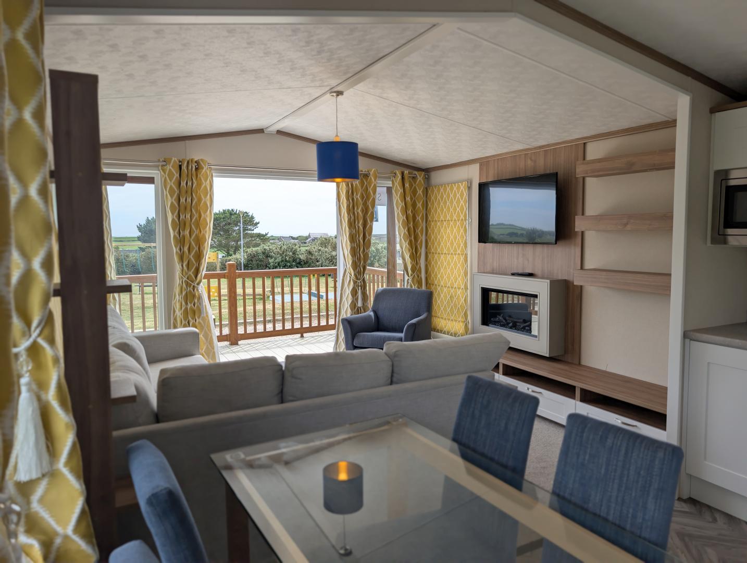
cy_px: 282
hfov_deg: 71.5
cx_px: 374
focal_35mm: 24
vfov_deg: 56.9
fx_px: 519
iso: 45
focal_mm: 6.9
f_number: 1.68
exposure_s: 1/1100
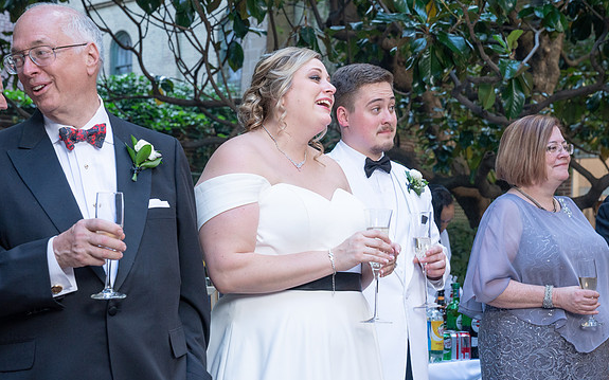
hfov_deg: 33.0
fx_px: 1029
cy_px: 214
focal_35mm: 62
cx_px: 289
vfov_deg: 20.9
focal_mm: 53
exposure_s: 1/250
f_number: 5.6
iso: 1250
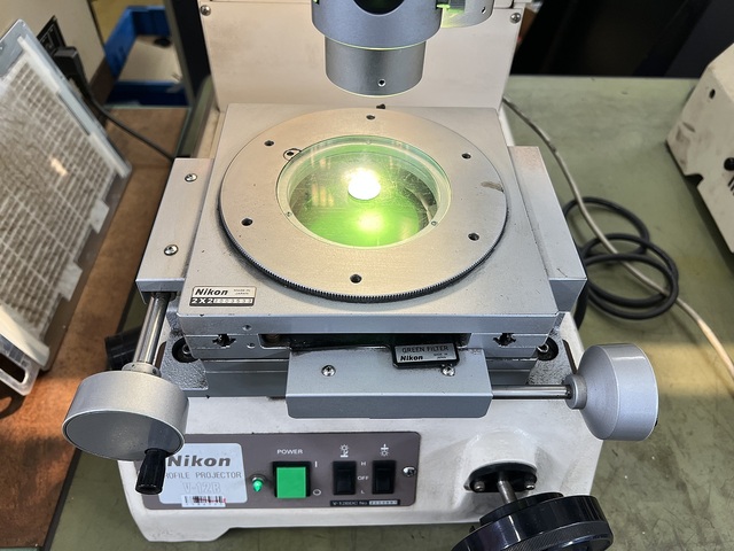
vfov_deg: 53.1
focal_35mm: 26
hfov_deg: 67.3
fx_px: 551
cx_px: 367
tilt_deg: -50.0
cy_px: 276
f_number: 1.5
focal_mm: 5.7
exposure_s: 1/100
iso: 80
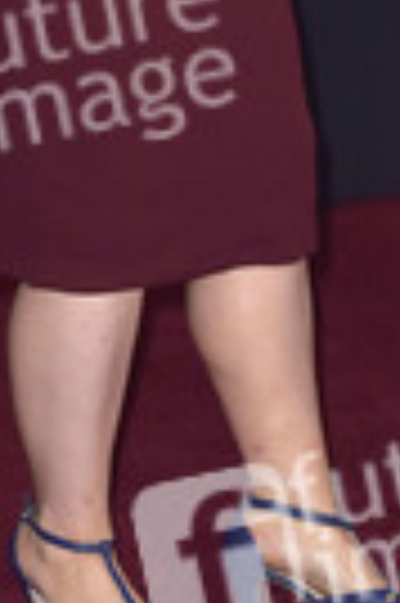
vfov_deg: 9.7
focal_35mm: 209
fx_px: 3492
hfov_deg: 6.5
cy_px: -144
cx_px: 497
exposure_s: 1/250
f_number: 6.3
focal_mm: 70
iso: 400
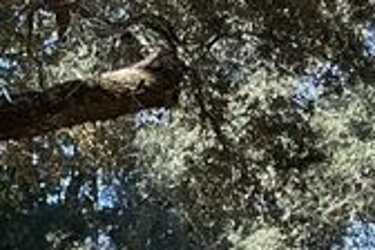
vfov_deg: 7.2
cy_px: 636
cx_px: -27
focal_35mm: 178
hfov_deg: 11.4
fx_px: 1854
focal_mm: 3
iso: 20
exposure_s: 1/238
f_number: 1.8
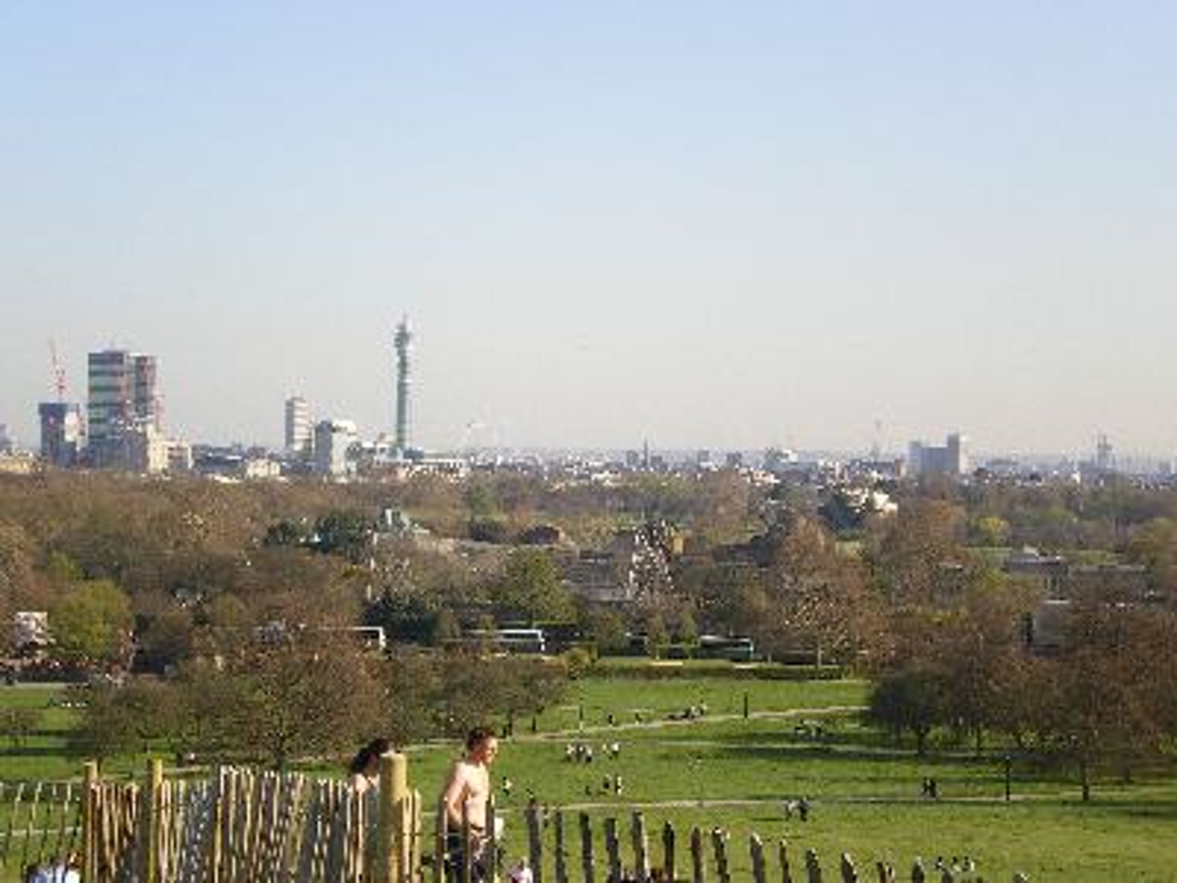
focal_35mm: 70
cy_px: 442
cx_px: 588
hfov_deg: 27.8
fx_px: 2380
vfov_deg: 21.0
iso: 50
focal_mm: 12.3
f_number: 6.5
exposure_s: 1/125
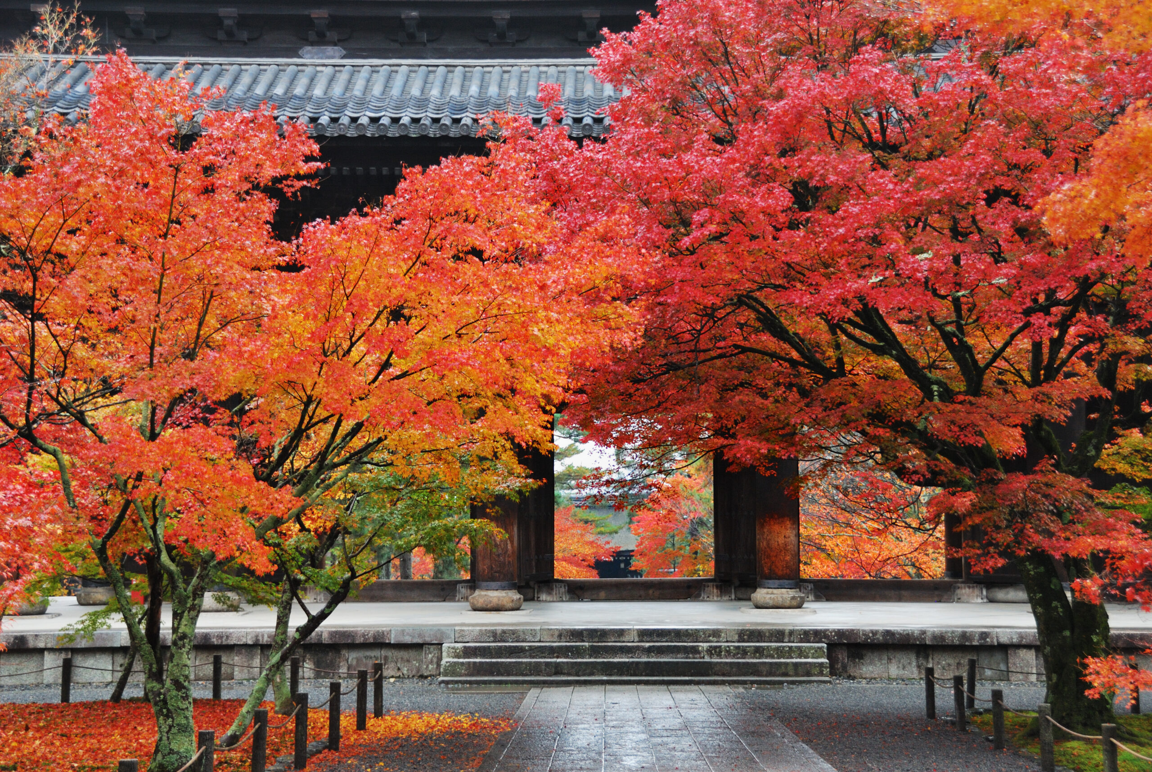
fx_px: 1922
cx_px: 576
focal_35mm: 60
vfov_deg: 22.7
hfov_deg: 33.4
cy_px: 386
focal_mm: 40
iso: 400
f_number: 4.5
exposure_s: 1/25
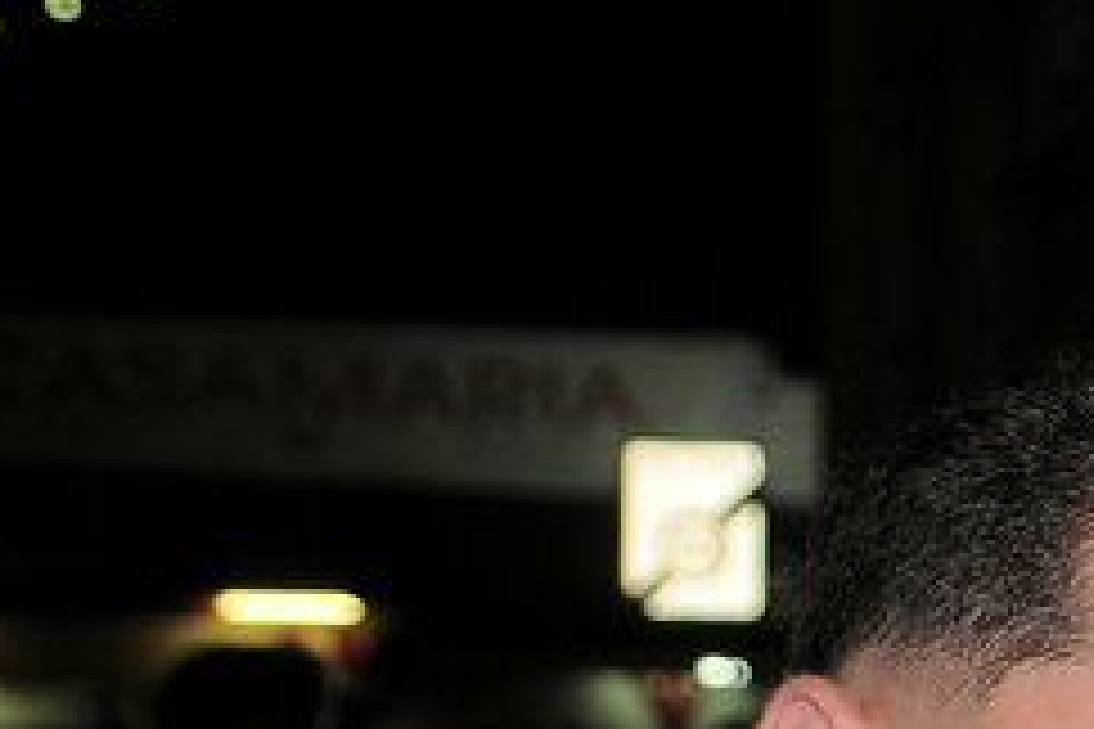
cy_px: 920
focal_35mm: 174
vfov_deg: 7.8
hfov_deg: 11.2
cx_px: 1778
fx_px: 5273
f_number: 3.5
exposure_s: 1/60
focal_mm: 23
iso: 200
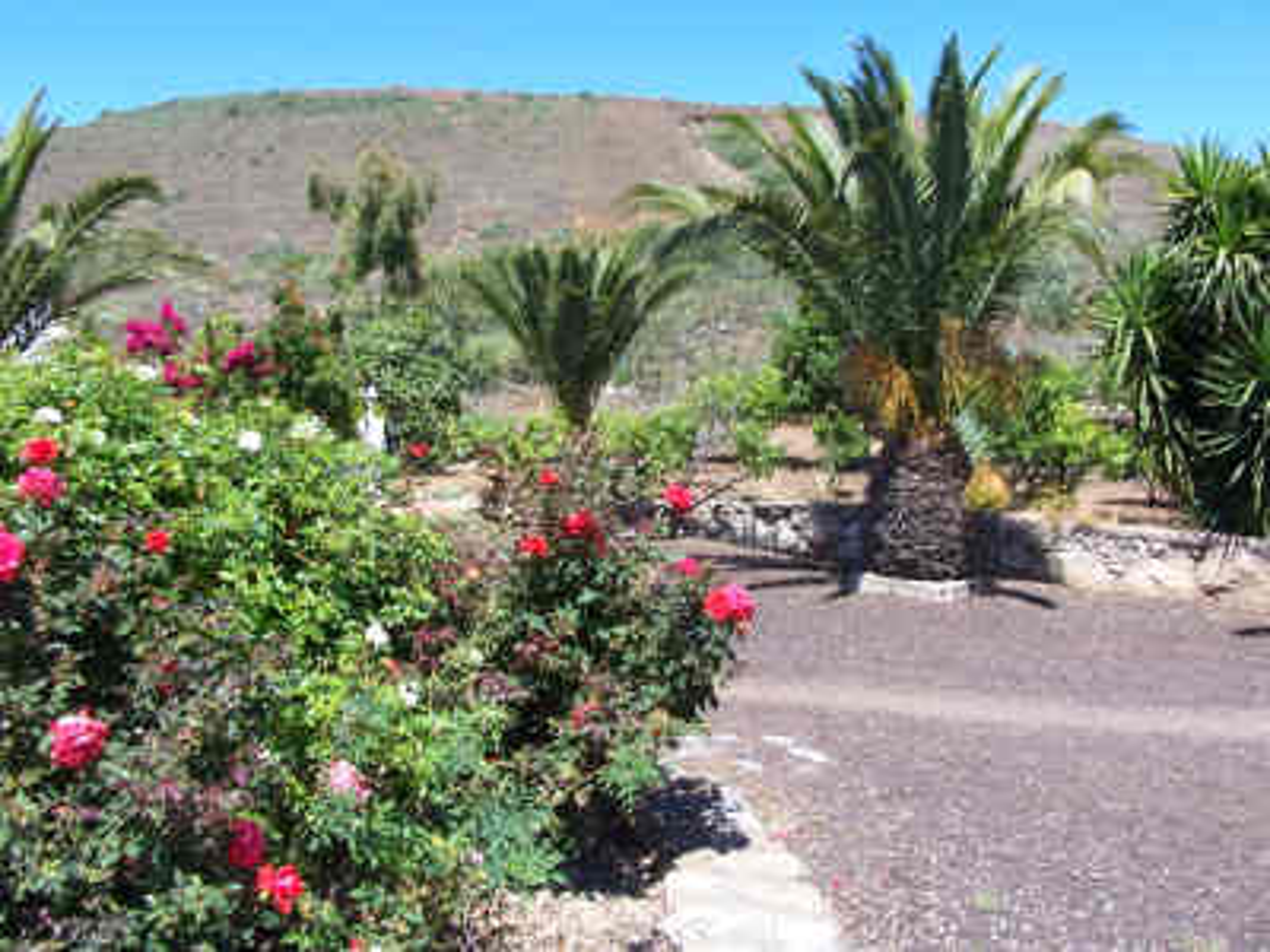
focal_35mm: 35
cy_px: 476
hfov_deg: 52.6
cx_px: 635
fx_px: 1284
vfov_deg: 40.7
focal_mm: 6
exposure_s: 1/350
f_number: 4
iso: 80
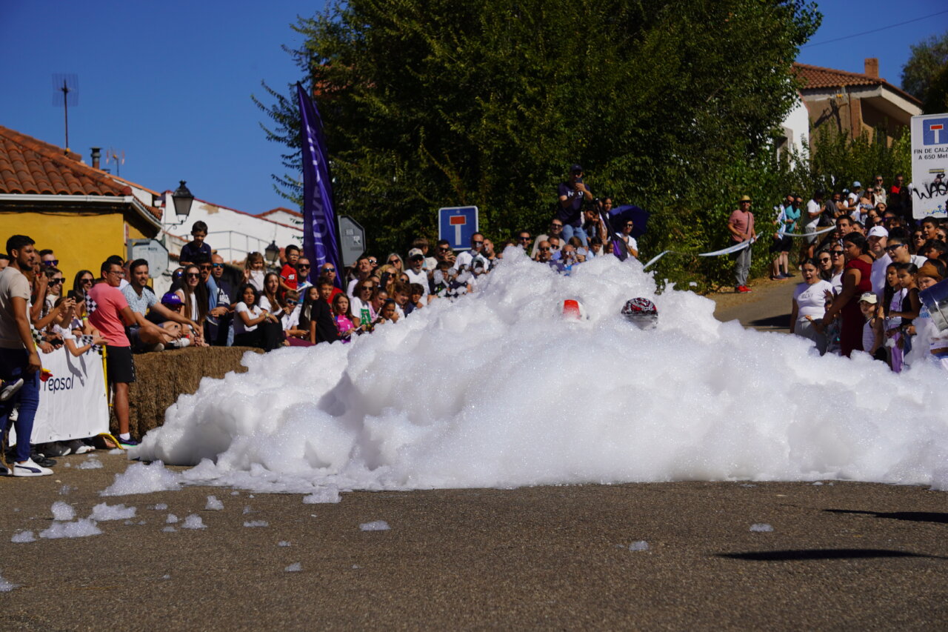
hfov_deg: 20.9
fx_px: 2567
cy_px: 316
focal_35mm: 98
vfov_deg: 14.0
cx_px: 474
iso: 100
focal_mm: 65
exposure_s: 1/2000
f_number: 5.6
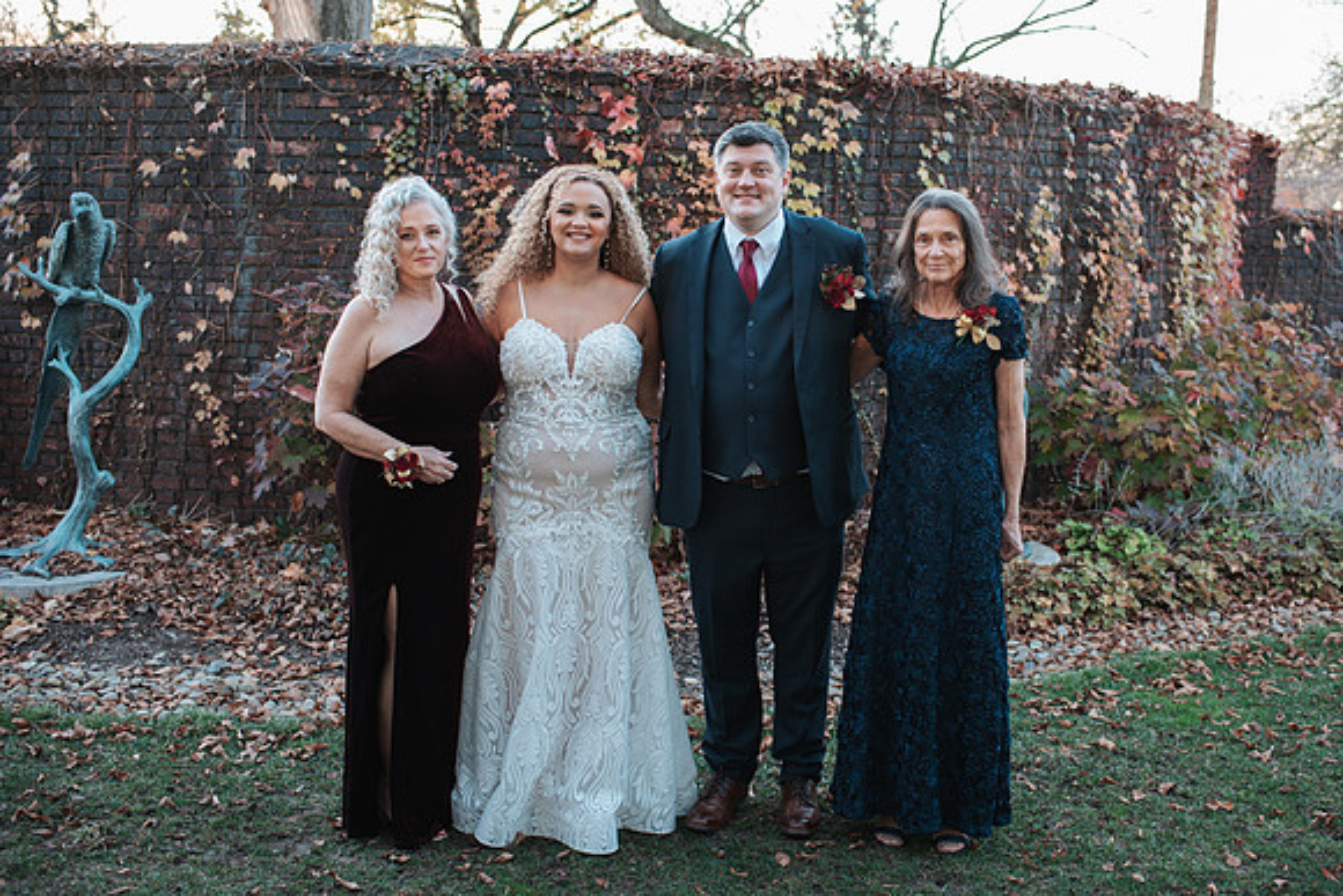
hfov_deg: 49.1
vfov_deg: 34.0
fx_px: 1467
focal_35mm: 39
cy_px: 457
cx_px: 743
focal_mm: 35
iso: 1000
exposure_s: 1/250
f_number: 2.8
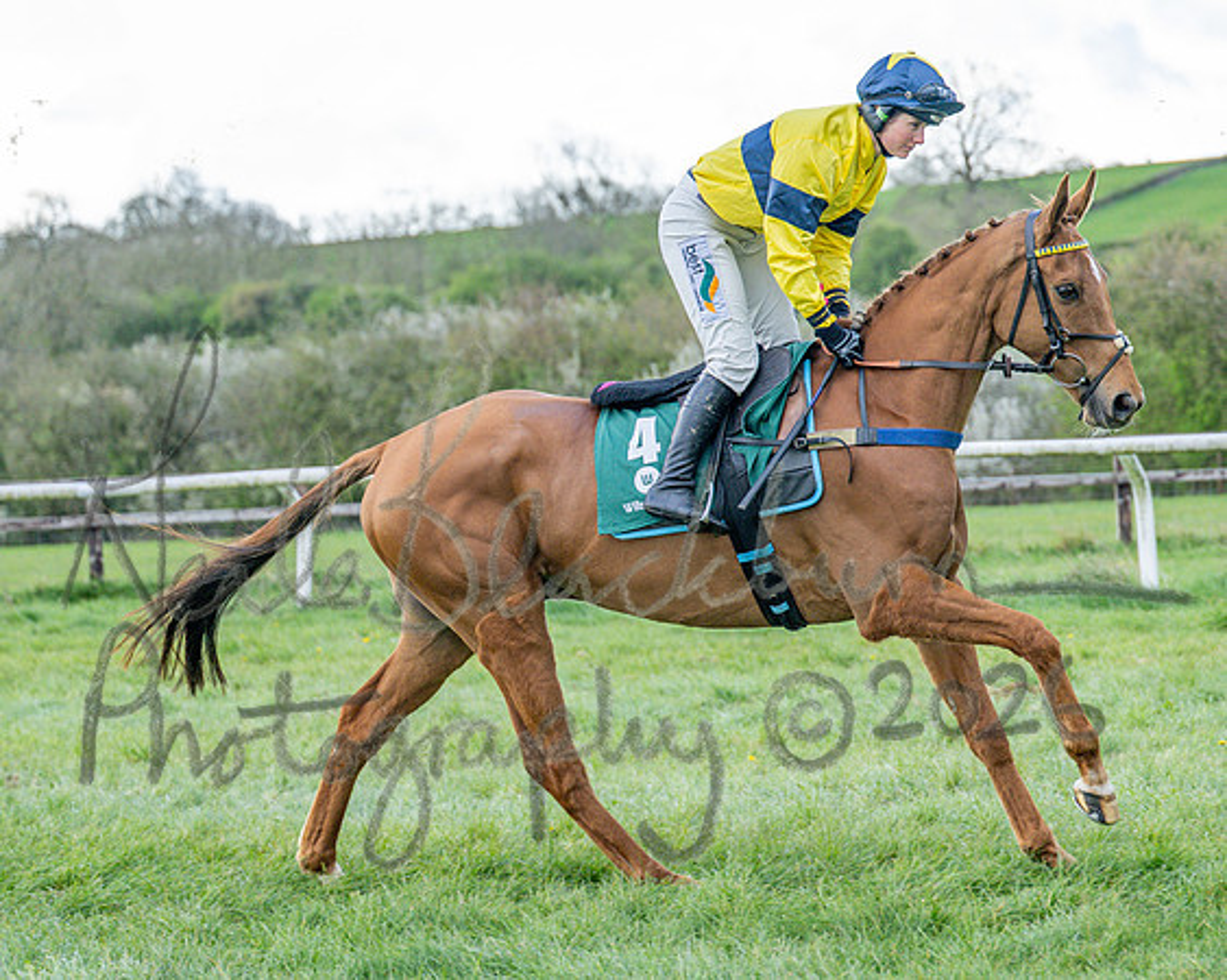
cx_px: 618
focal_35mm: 118
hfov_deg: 16.3
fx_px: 4295
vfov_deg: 13.0
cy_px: 490
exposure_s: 1/1000
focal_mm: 70
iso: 400
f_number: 2.8
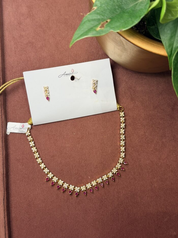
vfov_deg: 39.7
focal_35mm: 48
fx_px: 329
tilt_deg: -79.1
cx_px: 89
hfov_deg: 30.3
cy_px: 119
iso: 50
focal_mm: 6.76
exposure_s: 1/120
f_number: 1.78
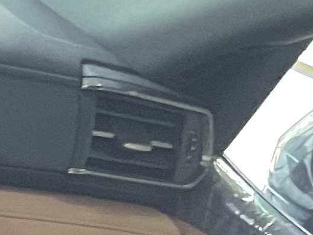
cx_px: -619
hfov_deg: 8.4
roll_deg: -23.5
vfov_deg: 6.9
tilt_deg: -33.0
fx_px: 1808
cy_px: 615
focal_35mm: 200
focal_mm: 4.2
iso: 320
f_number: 1.6
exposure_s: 1/50
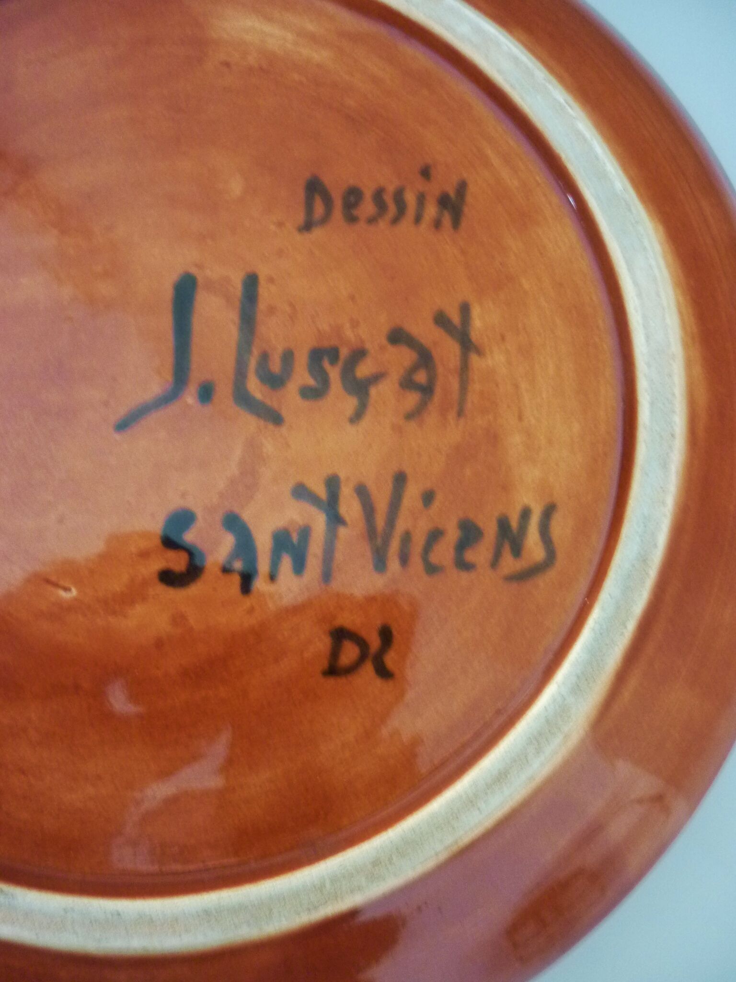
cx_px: 368
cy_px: 491
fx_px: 936
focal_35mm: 33
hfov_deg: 42.9
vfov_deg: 55.4
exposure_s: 1/13
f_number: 2.8
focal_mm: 5.5
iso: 400
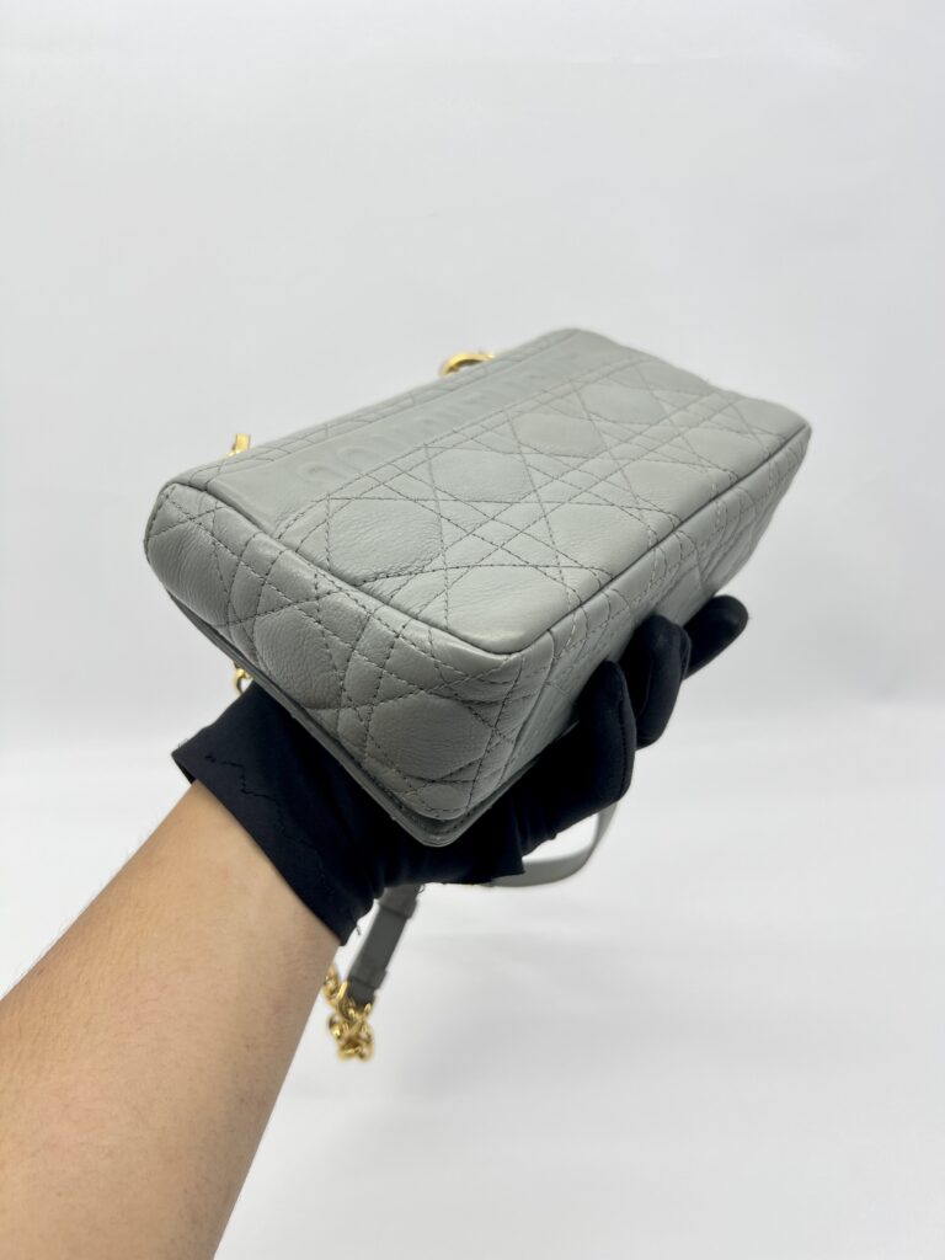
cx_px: 472
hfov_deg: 53.1
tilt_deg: -27.3
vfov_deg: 67.3
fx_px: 946
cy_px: 630
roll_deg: -0.3
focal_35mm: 26
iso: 32
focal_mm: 5.7
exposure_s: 1/111
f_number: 1.5
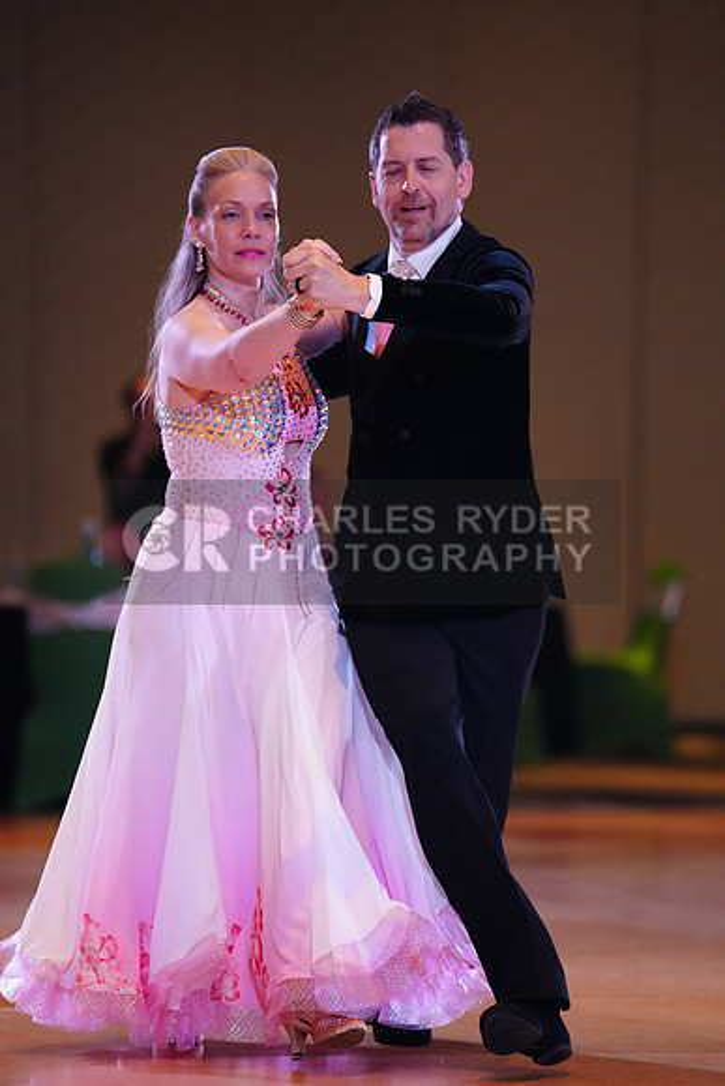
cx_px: 362
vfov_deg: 10.3
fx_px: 6038
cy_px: 543
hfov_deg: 6.9
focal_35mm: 200
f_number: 2.8
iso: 5000
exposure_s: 1/500
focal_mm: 200
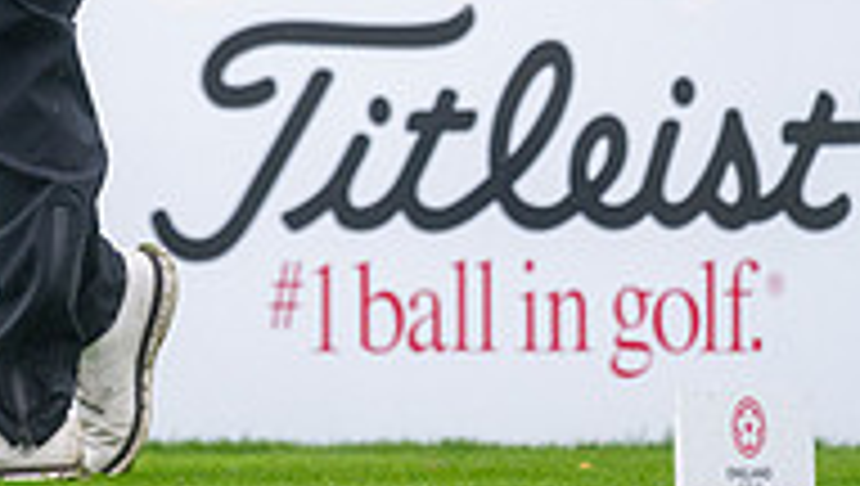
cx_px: 194
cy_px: -313
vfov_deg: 1.3
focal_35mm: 953
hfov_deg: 2.3
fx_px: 21759
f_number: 4
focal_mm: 300
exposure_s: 1/640
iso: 640
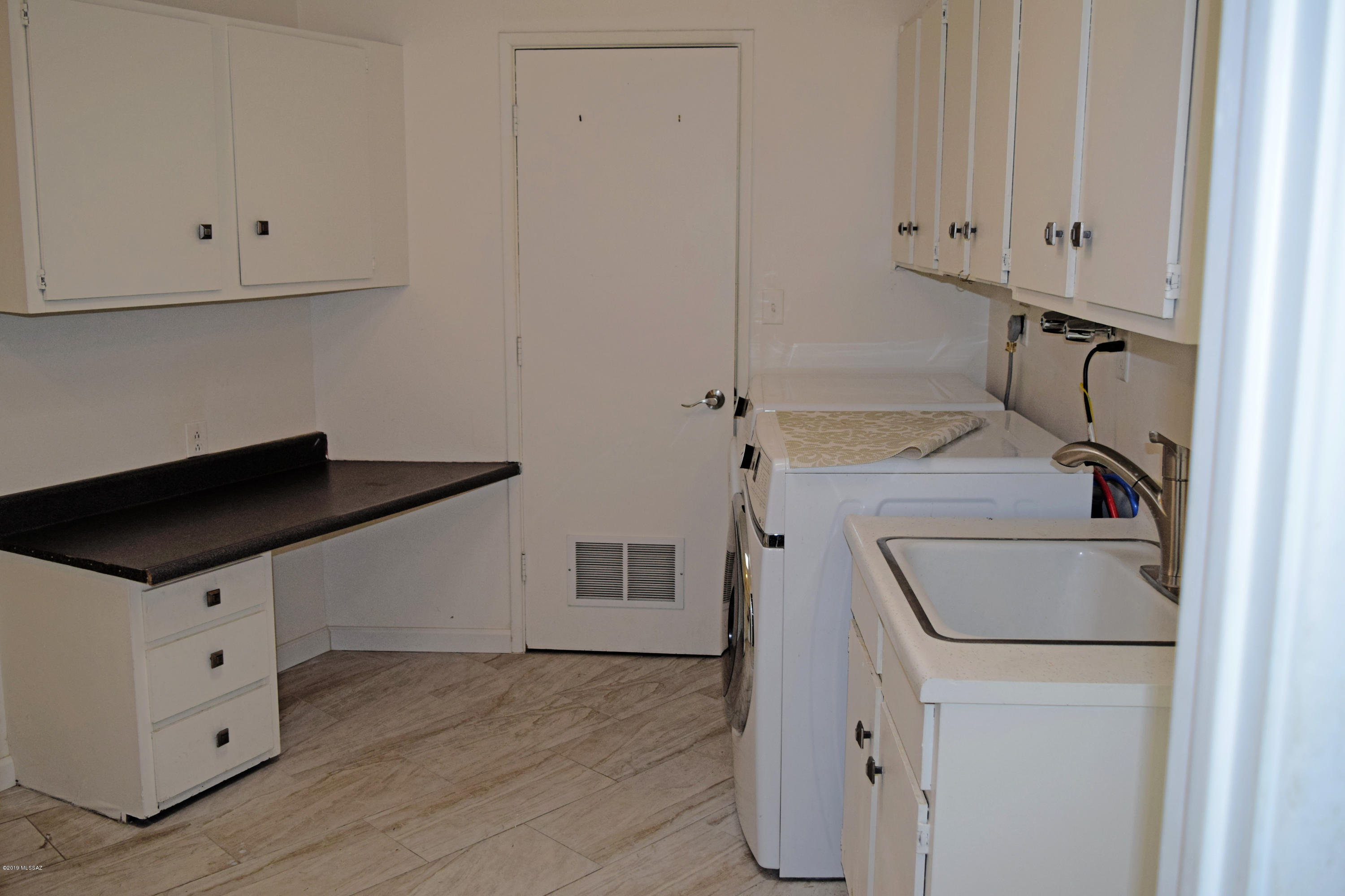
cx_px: 672
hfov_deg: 57.2
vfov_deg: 40.0
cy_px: 448
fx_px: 1233
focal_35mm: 33
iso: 800
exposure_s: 1/100
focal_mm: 22
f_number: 5
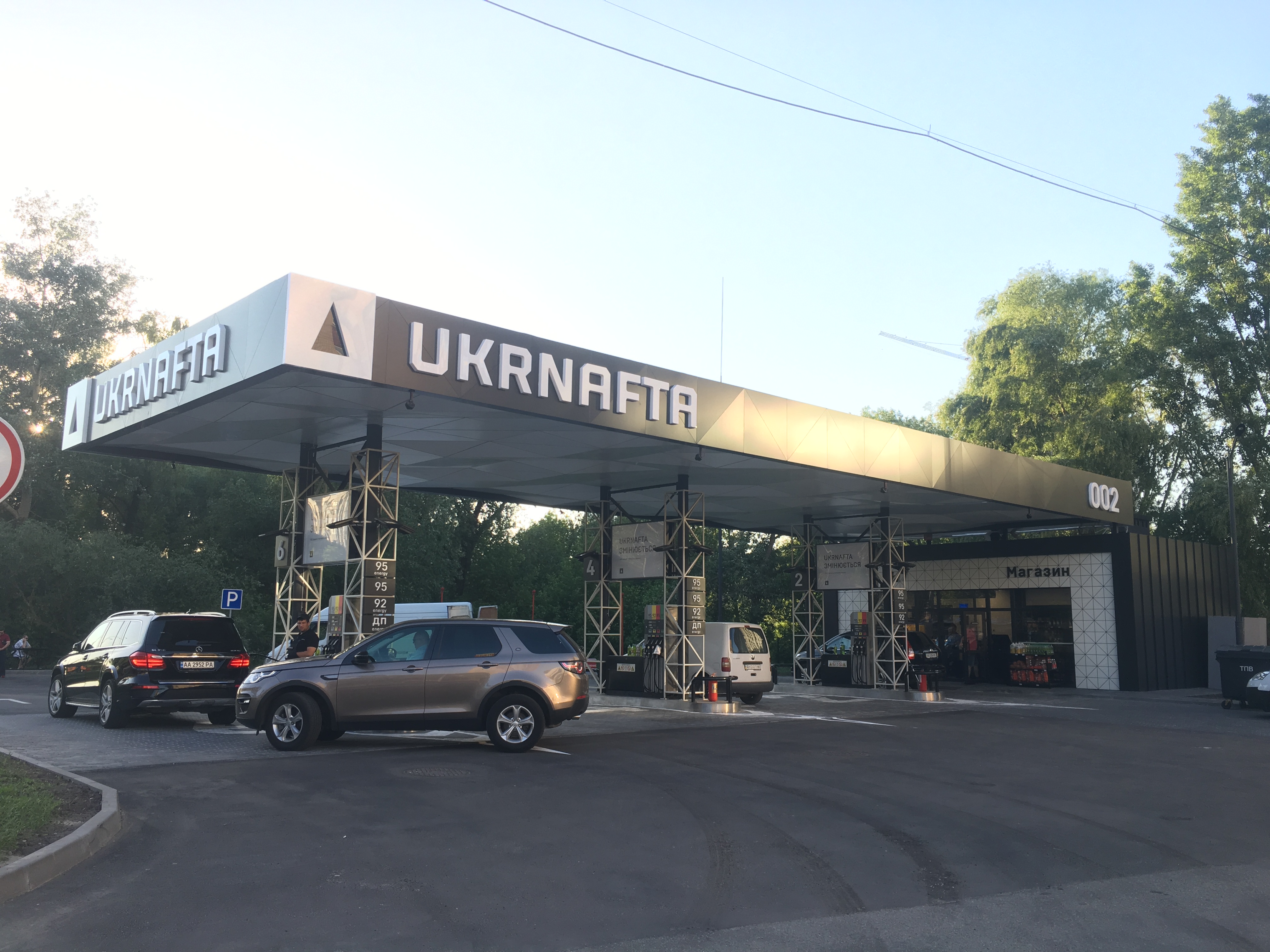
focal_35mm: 29
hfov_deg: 61.7
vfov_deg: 48.2
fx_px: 1064
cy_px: 476
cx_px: 635
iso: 25
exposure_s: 1/123
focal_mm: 4.15
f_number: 2.2
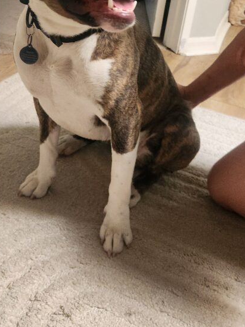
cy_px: 66
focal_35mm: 43
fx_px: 406
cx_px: 117
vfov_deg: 41.9
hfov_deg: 33.6
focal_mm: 5.4
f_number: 1.8
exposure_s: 1/120
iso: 800
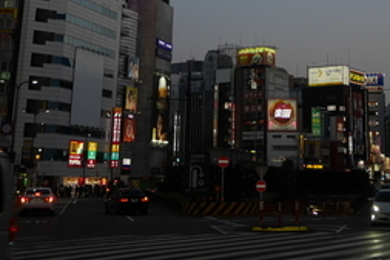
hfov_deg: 28.9
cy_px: -55
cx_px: 279
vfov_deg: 18.7
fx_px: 748
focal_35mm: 69
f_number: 3.7
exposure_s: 1/100
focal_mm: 14
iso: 200
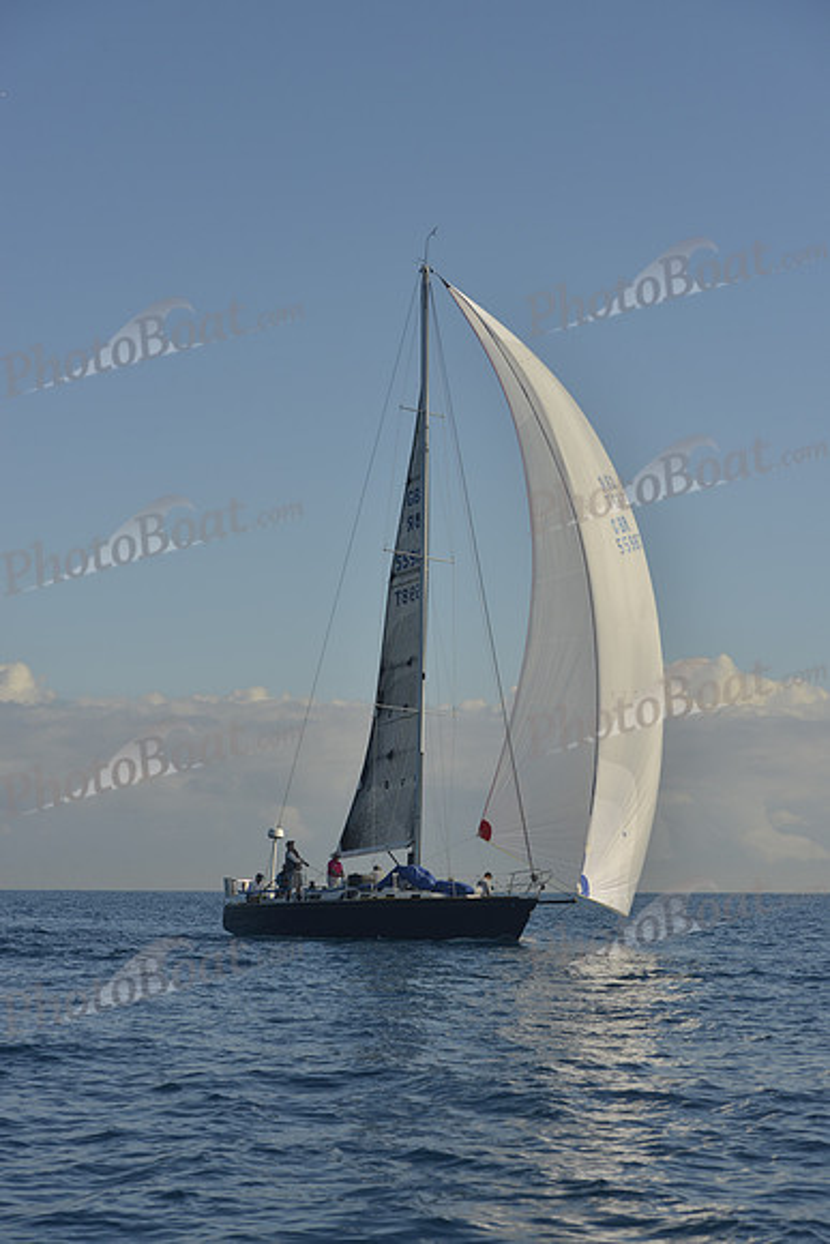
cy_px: 622
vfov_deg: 28.8
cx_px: 415
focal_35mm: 70
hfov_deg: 19.5
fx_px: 2419
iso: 200
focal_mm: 70
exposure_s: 1/800
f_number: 8
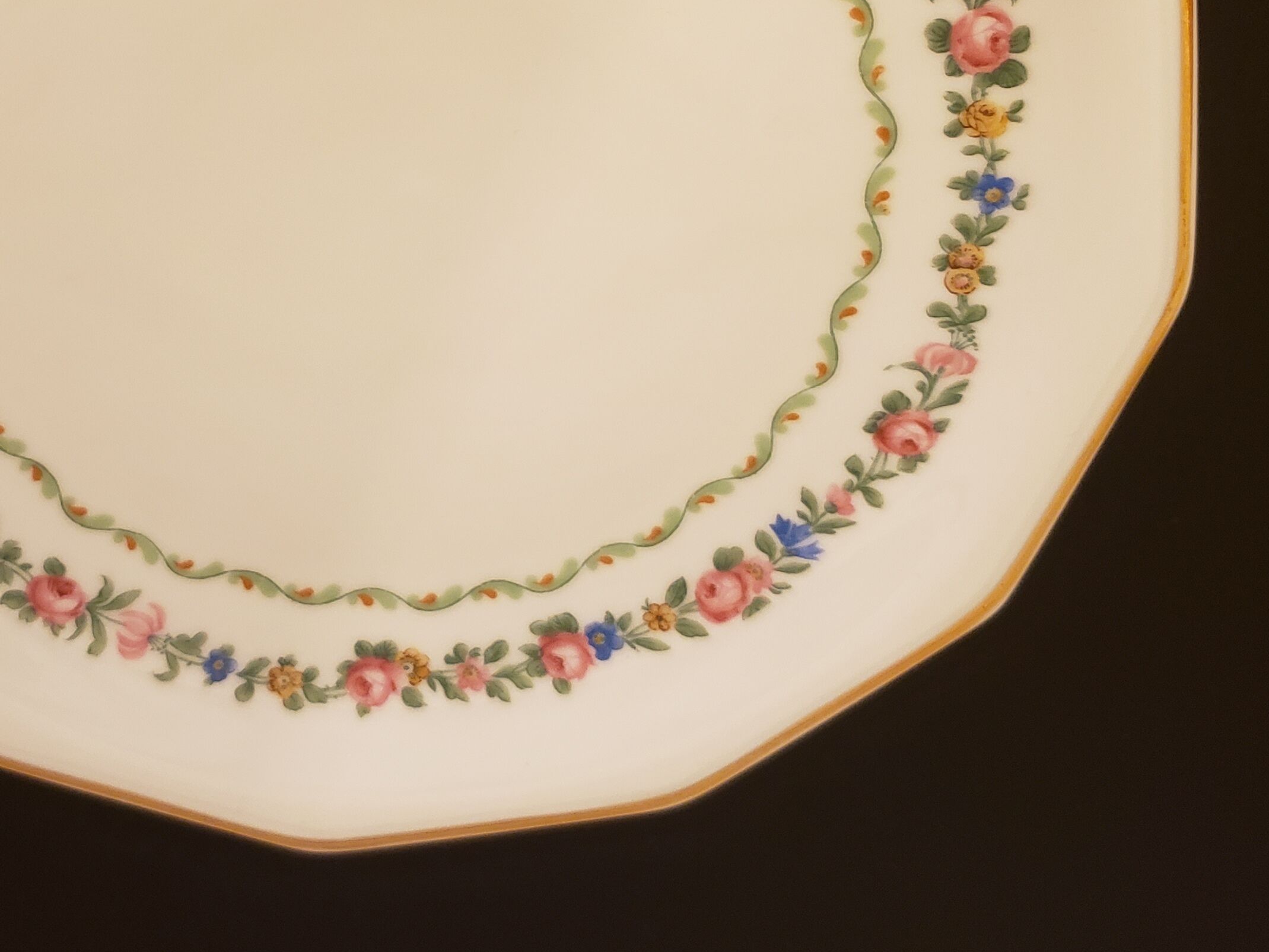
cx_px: 399
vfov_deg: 28.6
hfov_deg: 38.4
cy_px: 98
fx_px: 1797
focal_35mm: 49
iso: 320
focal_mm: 4.3
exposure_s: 1/50
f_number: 1.5
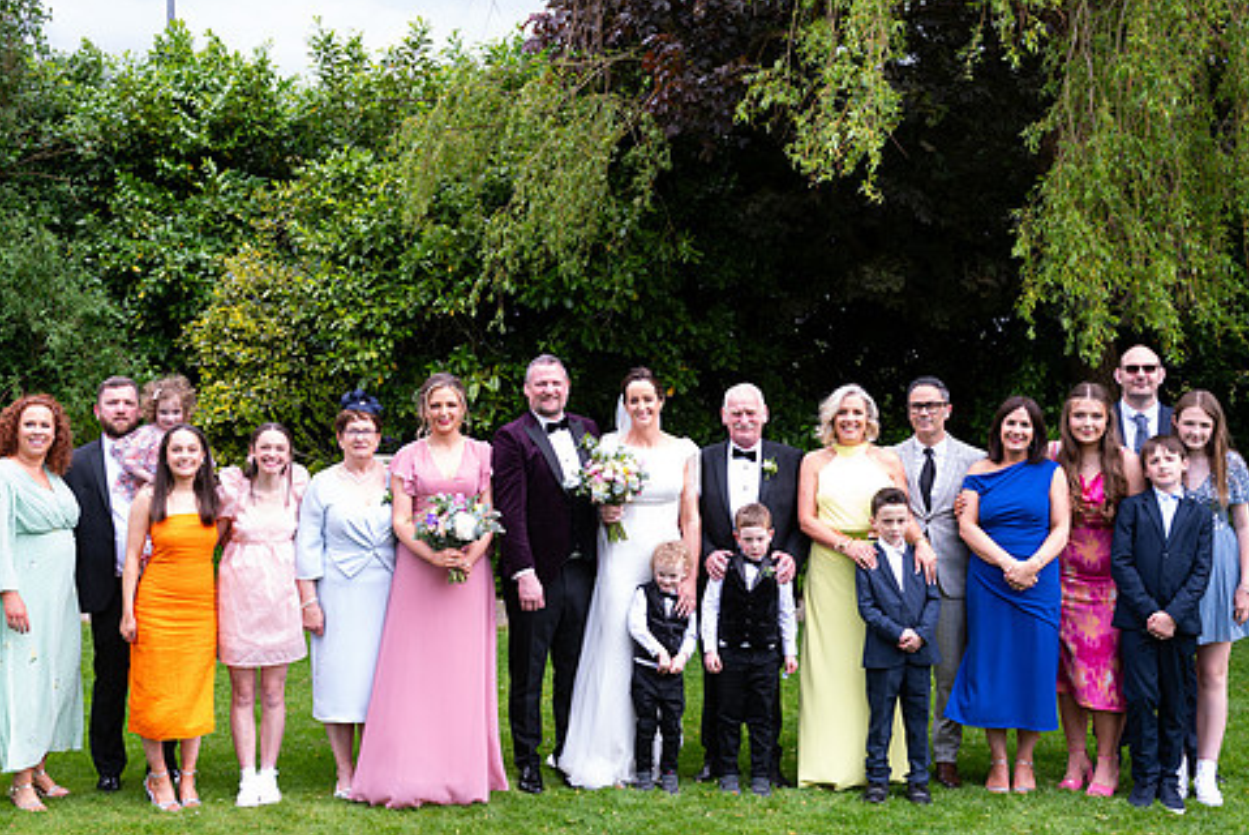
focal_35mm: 46
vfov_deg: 29.3
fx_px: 1597
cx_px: 600
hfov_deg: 42.7
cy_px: 468
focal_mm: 38
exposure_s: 1/200
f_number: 5
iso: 250
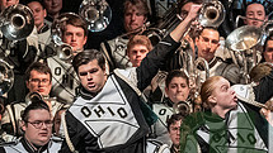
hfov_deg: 3.4
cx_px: 276
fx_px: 4590
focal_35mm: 634
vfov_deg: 1.9
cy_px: 171
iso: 4000
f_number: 4
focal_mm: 150
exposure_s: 1/500
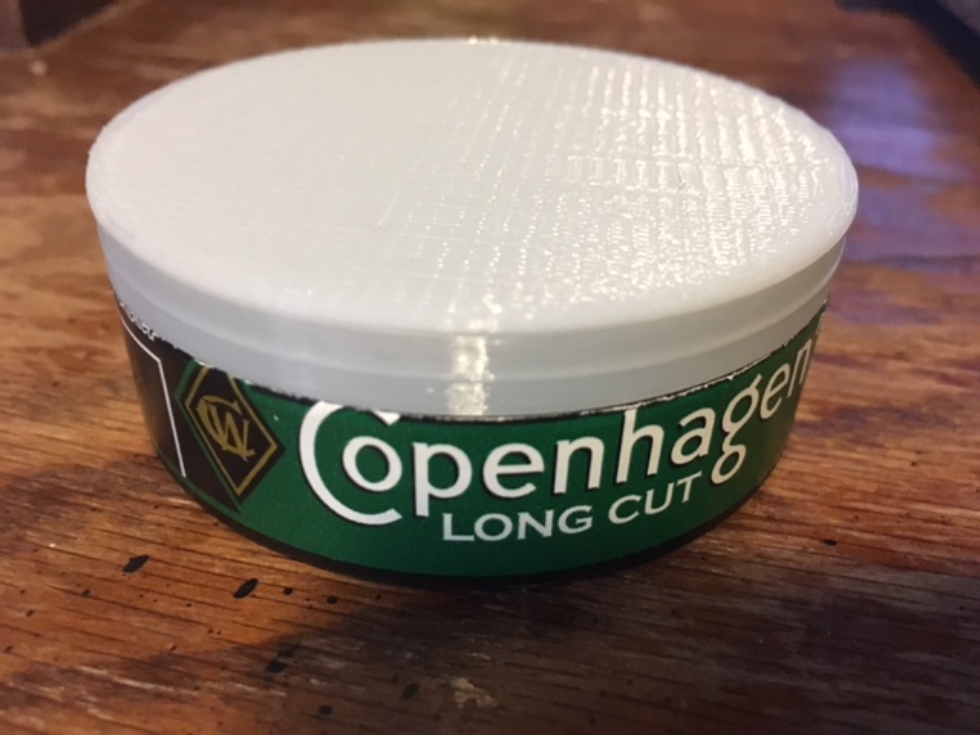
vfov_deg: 48.2
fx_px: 821
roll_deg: -0.2
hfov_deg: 61.7
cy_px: 368
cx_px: 490
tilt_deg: -34.6
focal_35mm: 29
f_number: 2.2
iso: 320
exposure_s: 1/15
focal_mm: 4.15
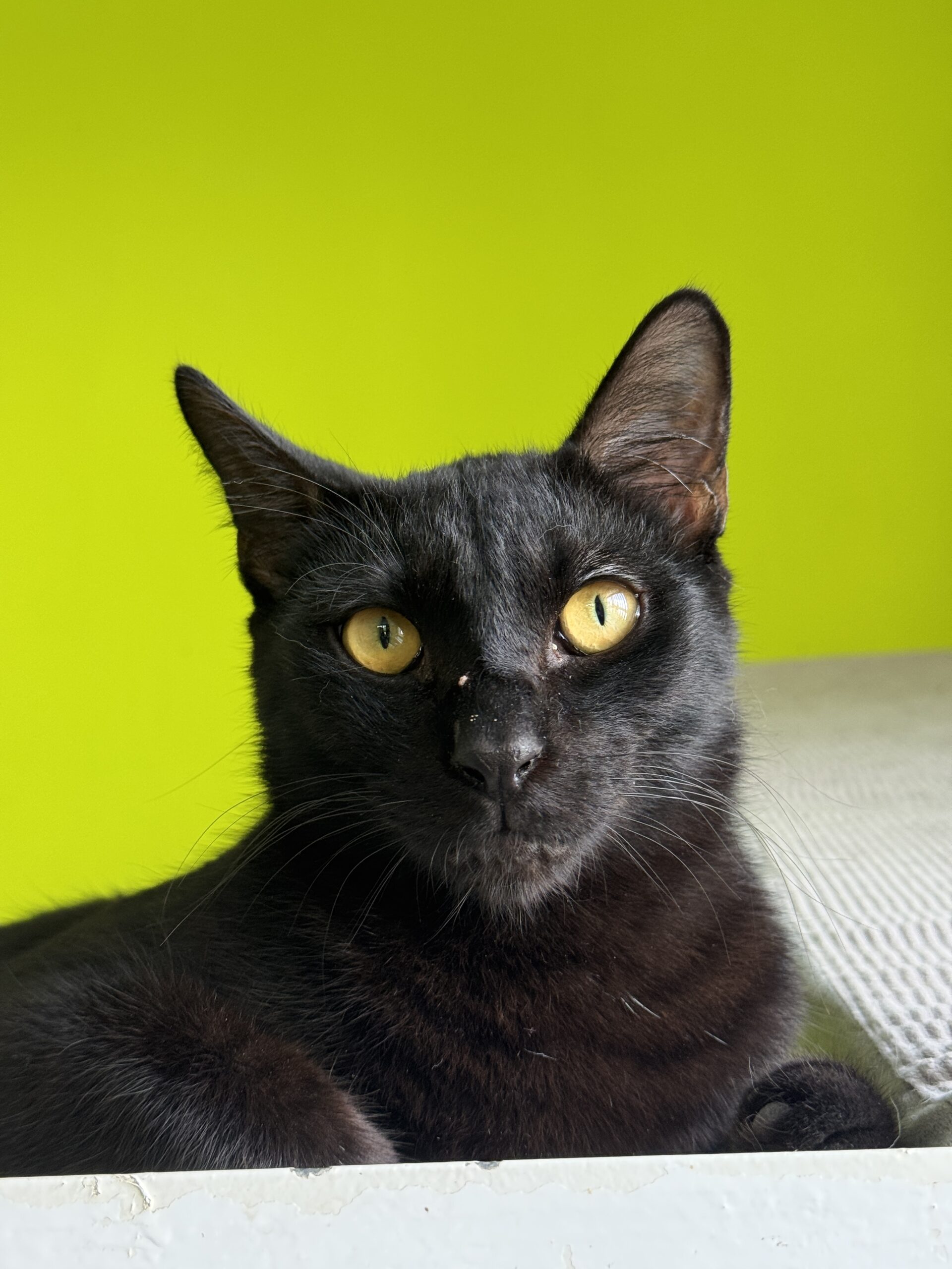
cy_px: 634
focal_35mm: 48
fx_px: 1760
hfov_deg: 30.3
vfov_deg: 39.7
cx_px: 476
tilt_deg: +24.1
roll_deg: +3.4
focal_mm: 6.76
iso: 125
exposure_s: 1/60
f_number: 1.78
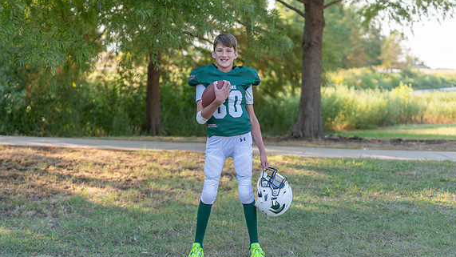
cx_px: 234
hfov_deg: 27.9
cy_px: 139
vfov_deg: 15.9
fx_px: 919
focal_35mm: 76
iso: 200
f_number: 2.8
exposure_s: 1/320
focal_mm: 70
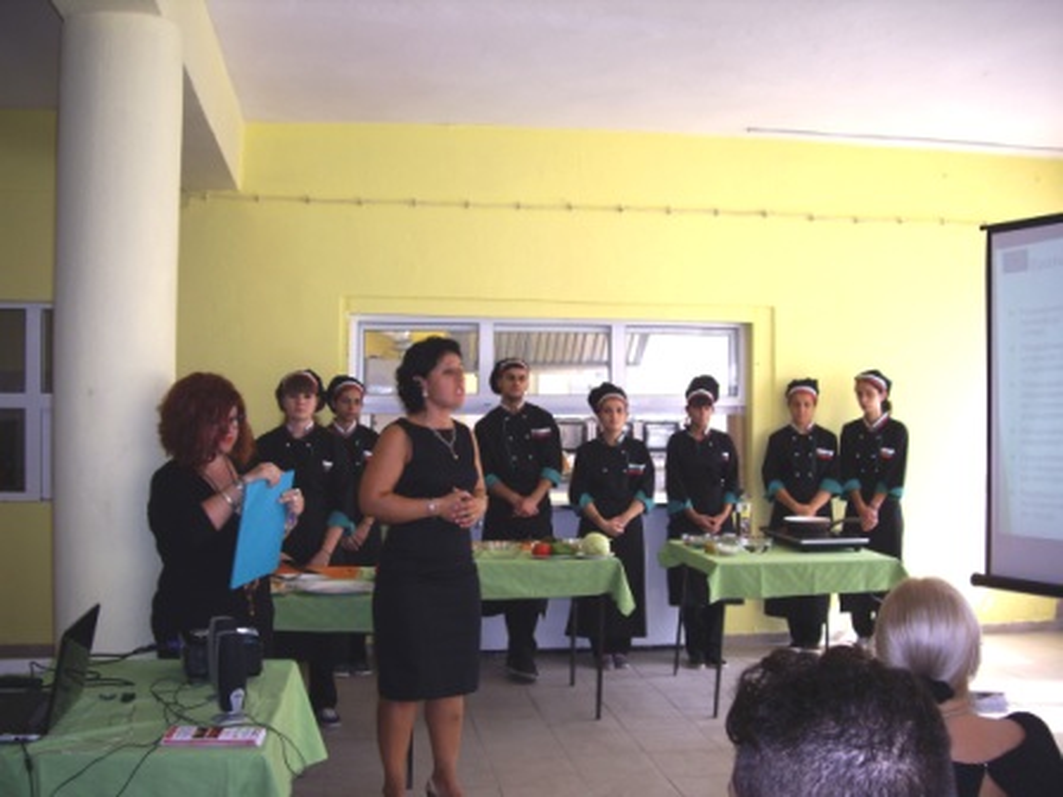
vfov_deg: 37.7
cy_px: 398
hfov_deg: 49.0
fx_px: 1167
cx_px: 532
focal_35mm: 38
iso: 100
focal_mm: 7.9
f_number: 2.8
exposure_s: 1/80
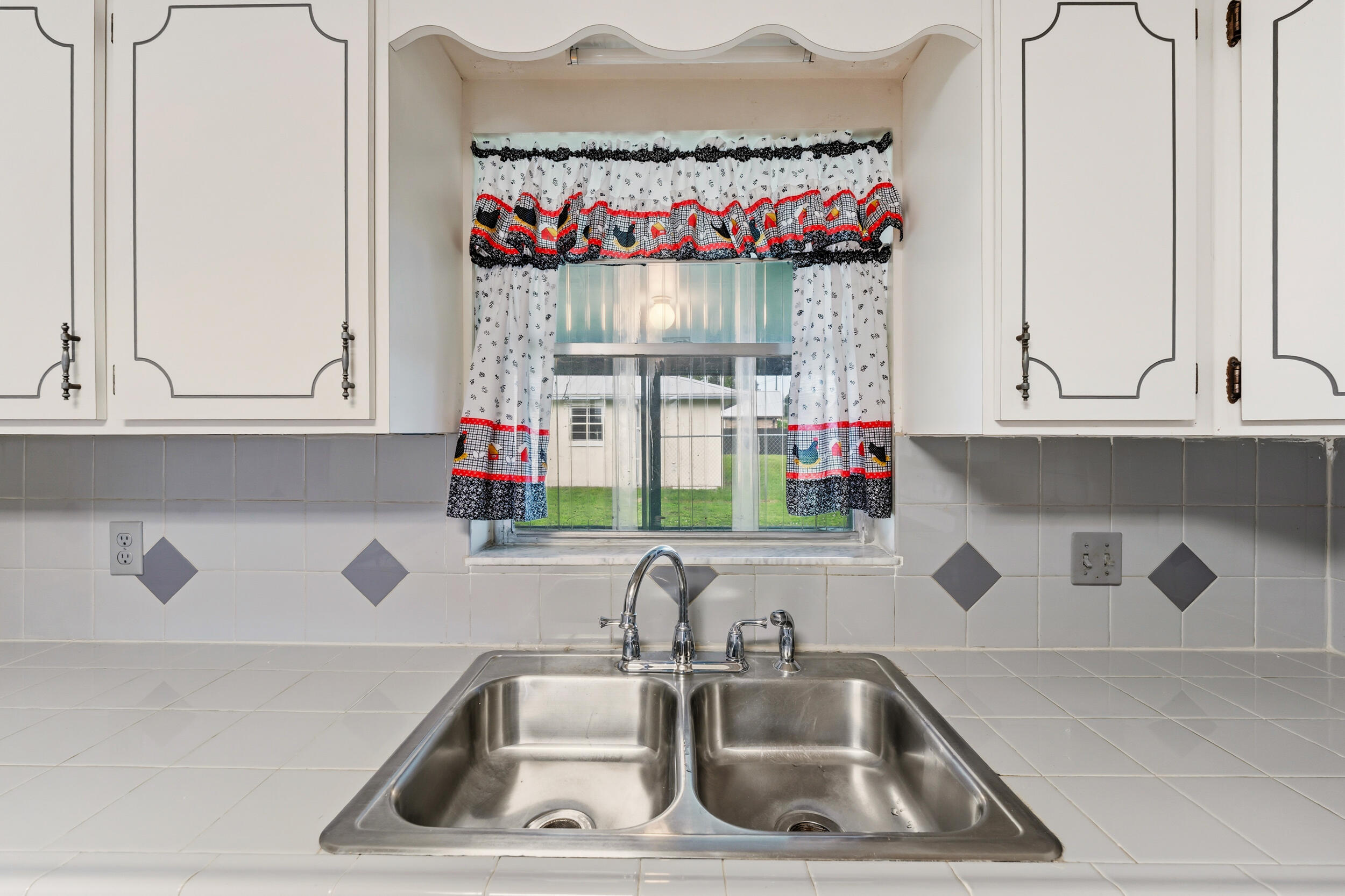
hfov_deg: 104.3
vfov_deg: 81.2
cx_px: 672
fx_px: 523
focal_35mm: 14
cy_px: 448
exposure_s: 1.6
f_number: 9
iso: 250
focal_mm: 14
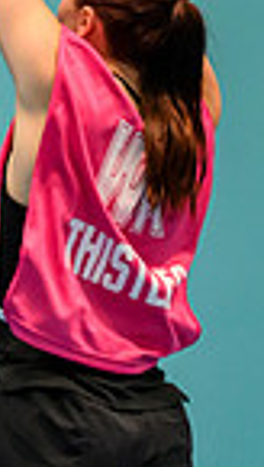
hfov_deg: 1.3
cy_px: 412
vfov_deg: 2.2
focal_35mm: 972
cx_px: -475
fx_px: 12047
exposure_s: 1/1000
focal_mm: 200
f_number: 2.8
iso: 8000
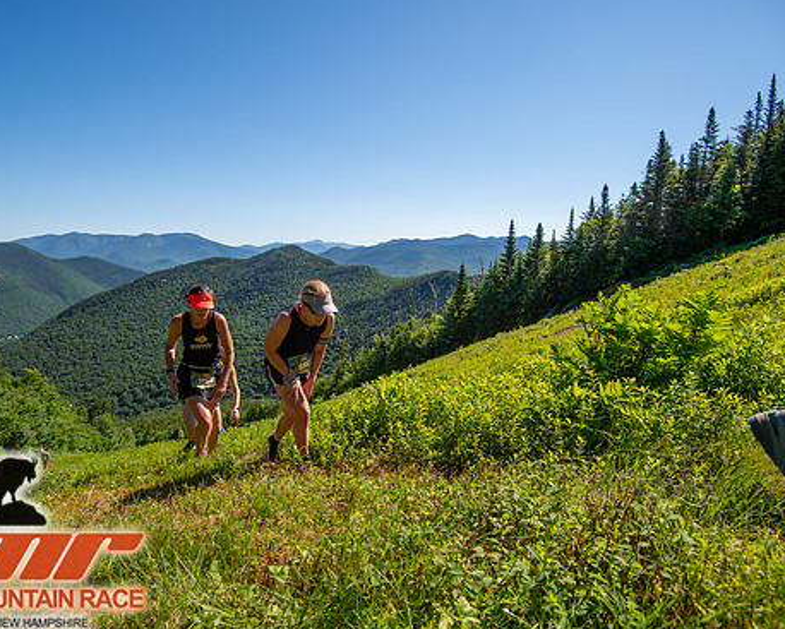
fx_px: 442
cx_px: 351
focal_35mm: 19
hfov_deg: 83.0
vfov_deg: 70.9
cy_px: 320
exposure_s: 1/640
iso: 100
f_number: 5
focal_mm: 16
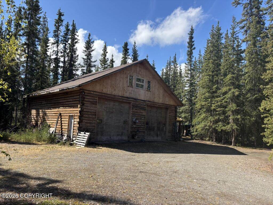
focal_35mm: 26
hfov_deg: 67.3
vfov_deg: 53.1
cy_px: 102
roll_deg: -3.8
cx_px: 136
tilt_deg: +5.8
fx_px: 205
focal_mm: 5.96
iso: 50
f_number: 1.6
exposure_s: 1/1876
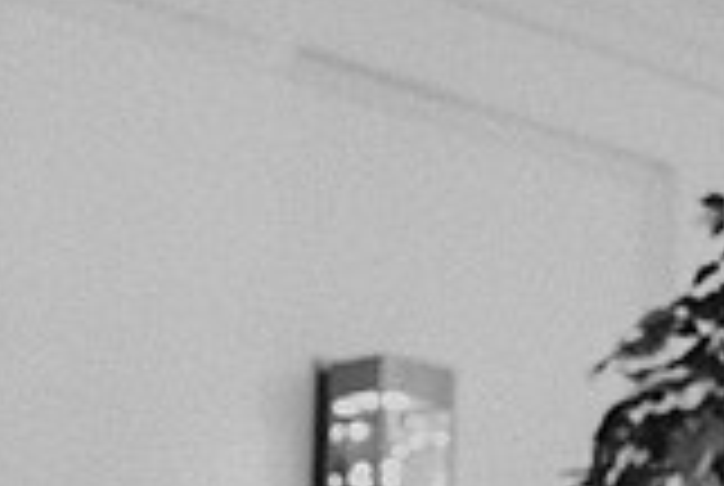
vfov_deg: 10.4
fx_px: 2539
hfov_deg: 16.2
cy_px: 844
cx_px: 202
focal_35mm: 126
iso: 1600
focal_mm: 35
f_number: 2.8
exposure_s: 1/125
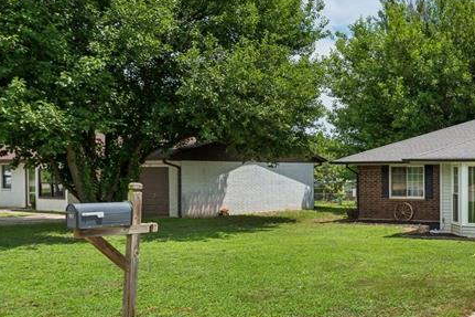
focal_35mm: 38
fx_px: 501
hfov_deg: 43.6
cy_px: 189
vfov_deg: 34.9
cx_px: 472
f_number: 8
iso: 200
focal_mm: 16
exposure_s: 1/1000
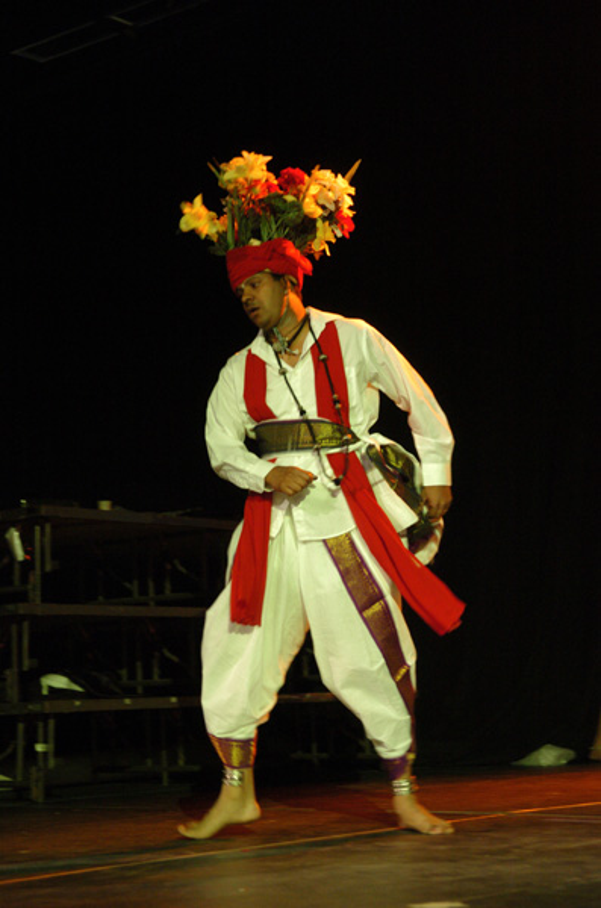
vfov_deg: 29.9
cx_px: 300
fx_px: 1699
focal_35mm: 68
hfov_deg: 20.1
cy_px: 454
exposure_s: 1/100
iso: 800
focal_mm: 45
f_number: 2.8
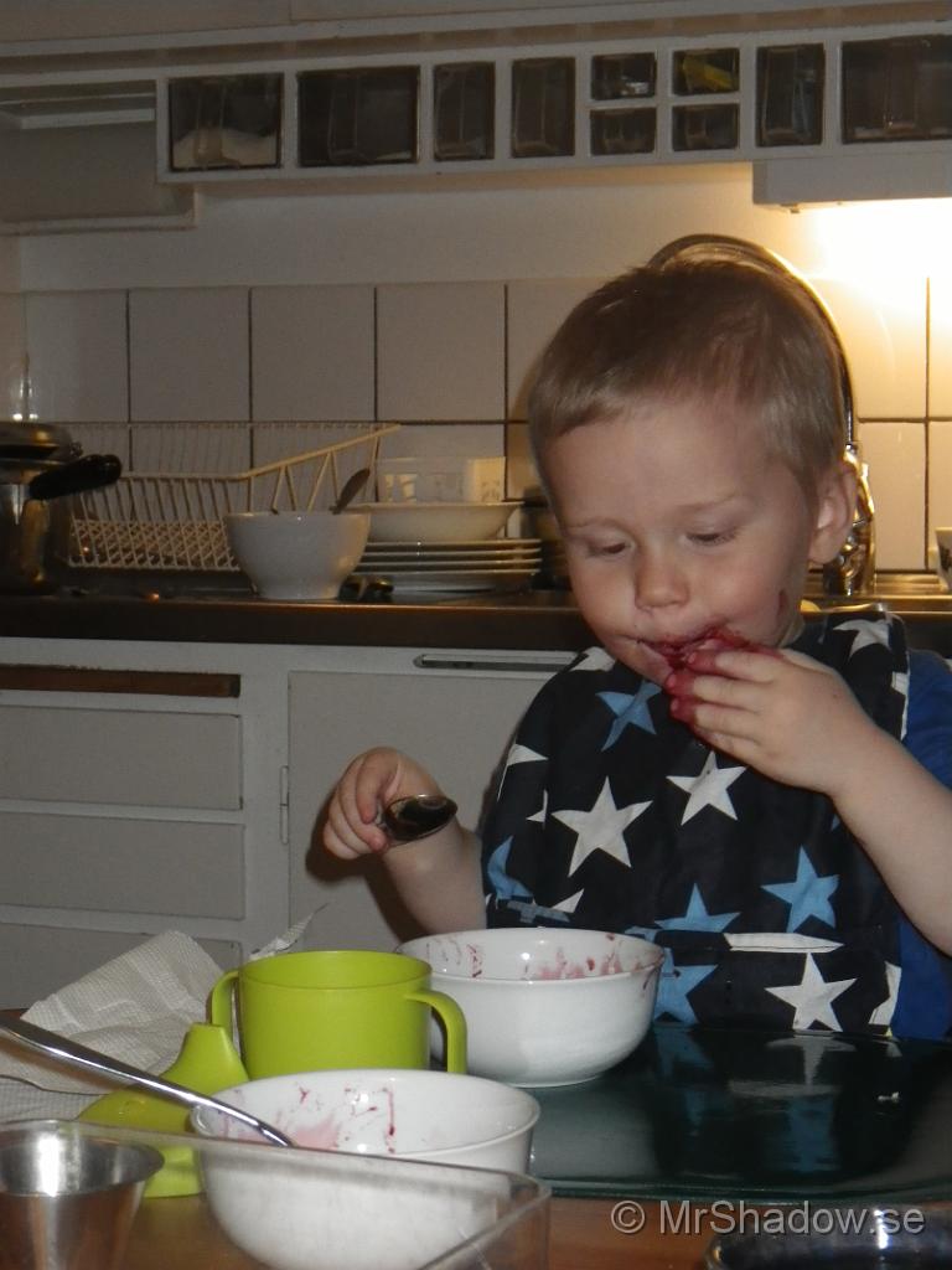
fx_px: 2824
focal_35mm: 77
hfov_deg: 19.1
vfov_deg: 25.3
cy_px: 635
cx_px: 476
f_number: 4.8
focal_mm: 13.7
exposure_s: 1/100
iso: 400
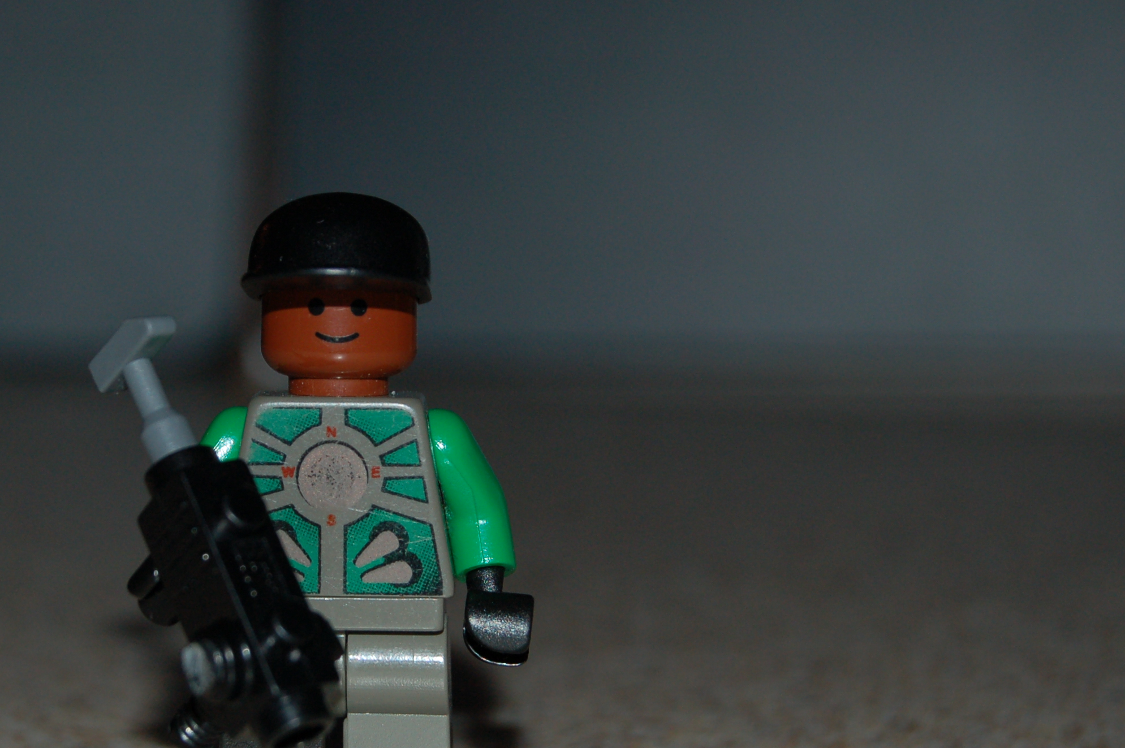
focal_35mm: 125
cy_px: 428
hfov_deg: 16.4
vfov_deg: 11.0
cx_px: 334
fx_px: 3896
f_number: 5.6
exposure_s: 1/60
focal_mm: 55
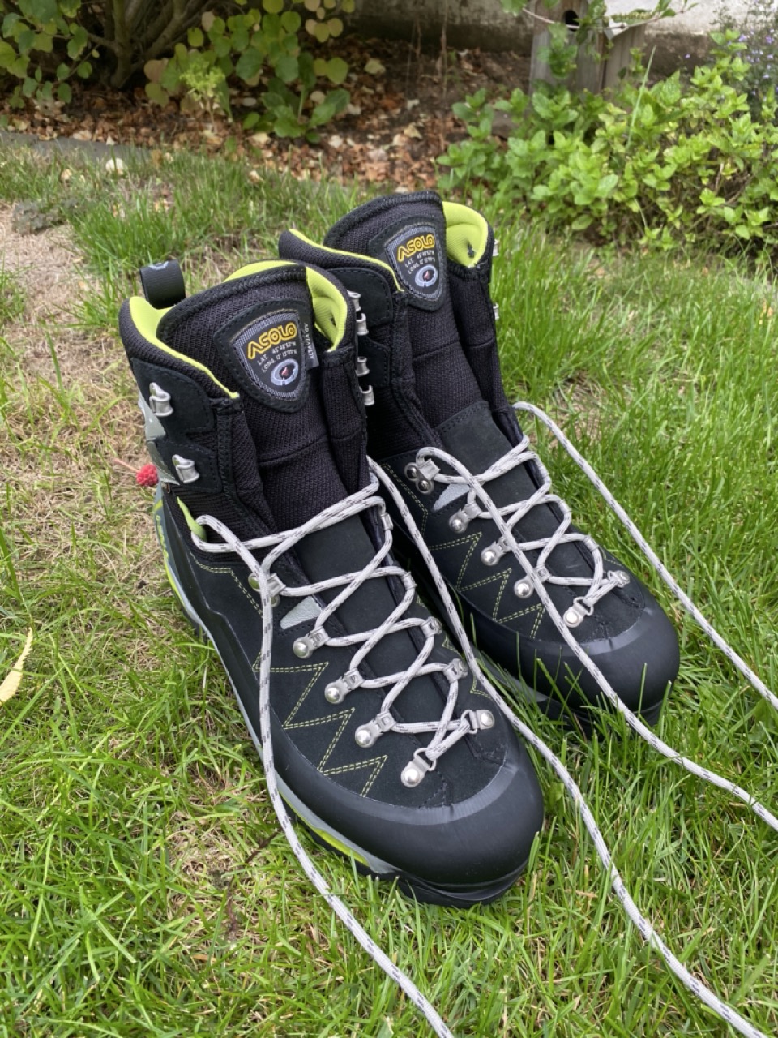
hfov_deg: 53.1
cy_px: 519
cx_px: 389
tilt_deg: -39.2
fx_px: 779
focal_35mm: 26
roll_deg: +1.5
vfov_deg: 67.3
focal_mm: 4.25
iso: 80
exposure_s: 1/121
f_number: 1.8
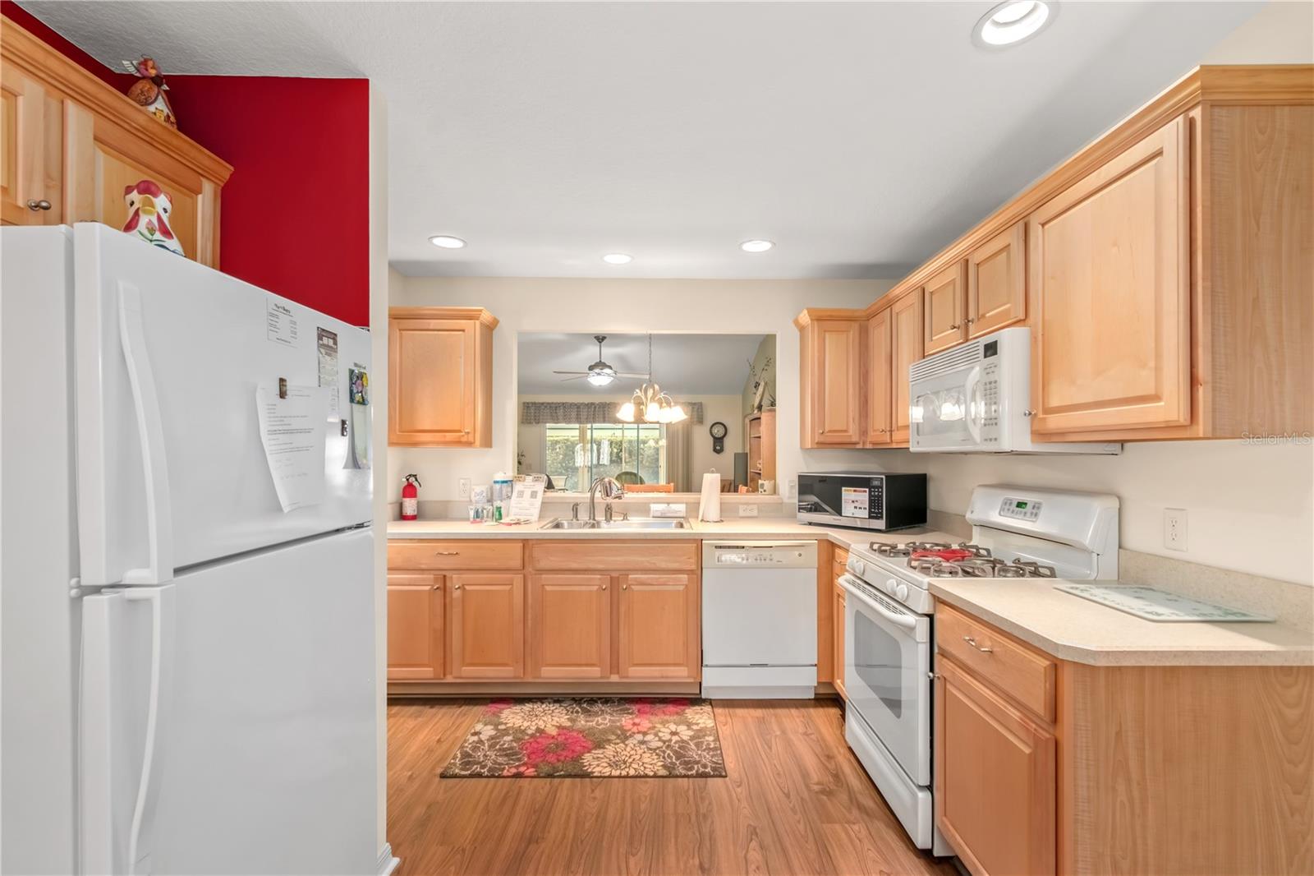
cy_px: 438
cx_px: 657
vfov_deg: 77.3
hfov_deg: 100.4
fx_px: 547
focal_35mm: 15
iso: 250
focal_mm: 10
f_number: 9
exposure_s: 1/1.67
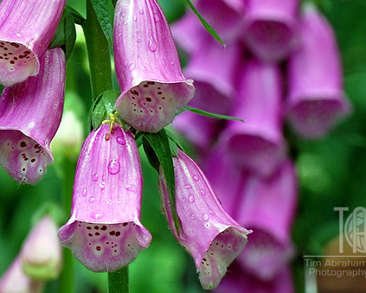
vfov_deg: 6.6
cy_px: 134
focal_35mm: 235
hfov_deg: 8.2
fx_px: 2547
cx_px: 156
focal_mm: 122
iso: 280
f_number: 13
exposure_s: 1/50
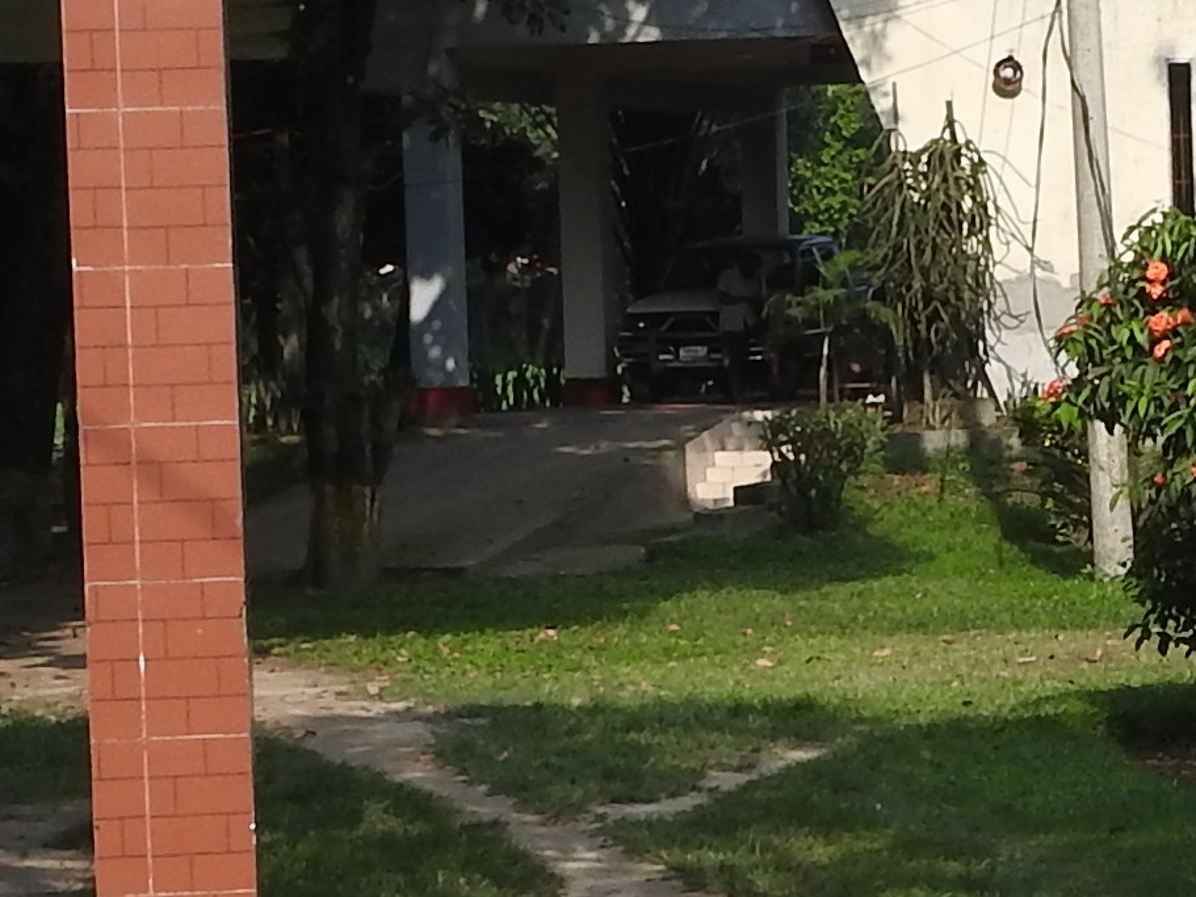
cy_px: 578
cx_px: 1256
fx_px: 6115
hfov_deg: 11.0
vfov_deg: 8.4
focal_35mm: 177
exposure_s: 1/1000
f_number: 3.8
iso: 100
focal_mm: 6.3
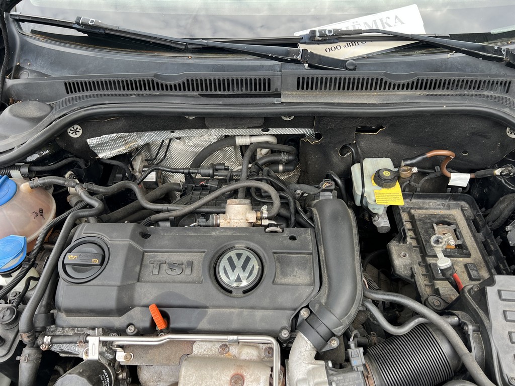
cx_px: 258
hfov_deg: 67.3
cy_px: 193
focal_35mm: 26
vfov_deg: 53.1
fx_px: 387
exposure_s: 1/128
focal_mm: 5.7
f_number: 1.5
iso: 32
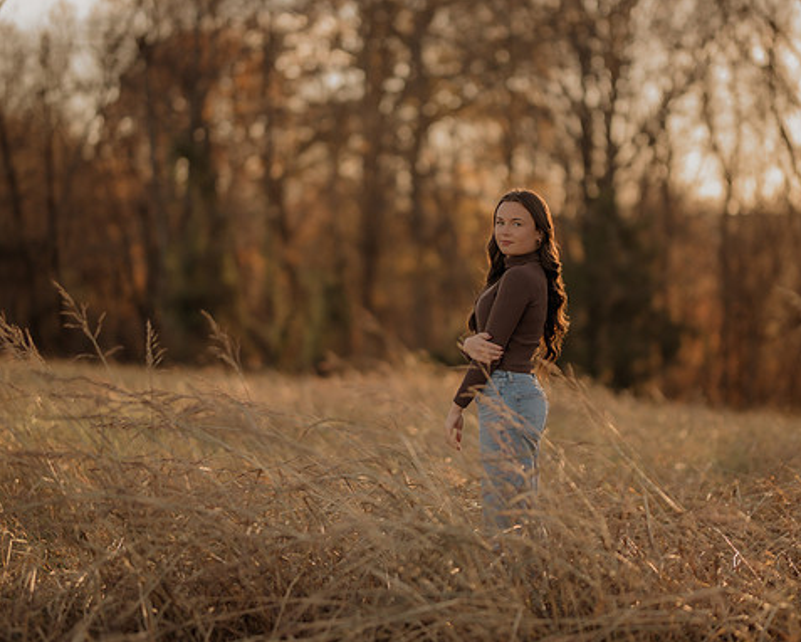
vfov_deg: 15.9
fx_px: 2300
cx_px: 460
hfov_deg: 19.7
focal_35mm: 97
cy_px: 324
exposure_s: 1/1250
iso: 200
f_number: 1.4
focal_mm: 85
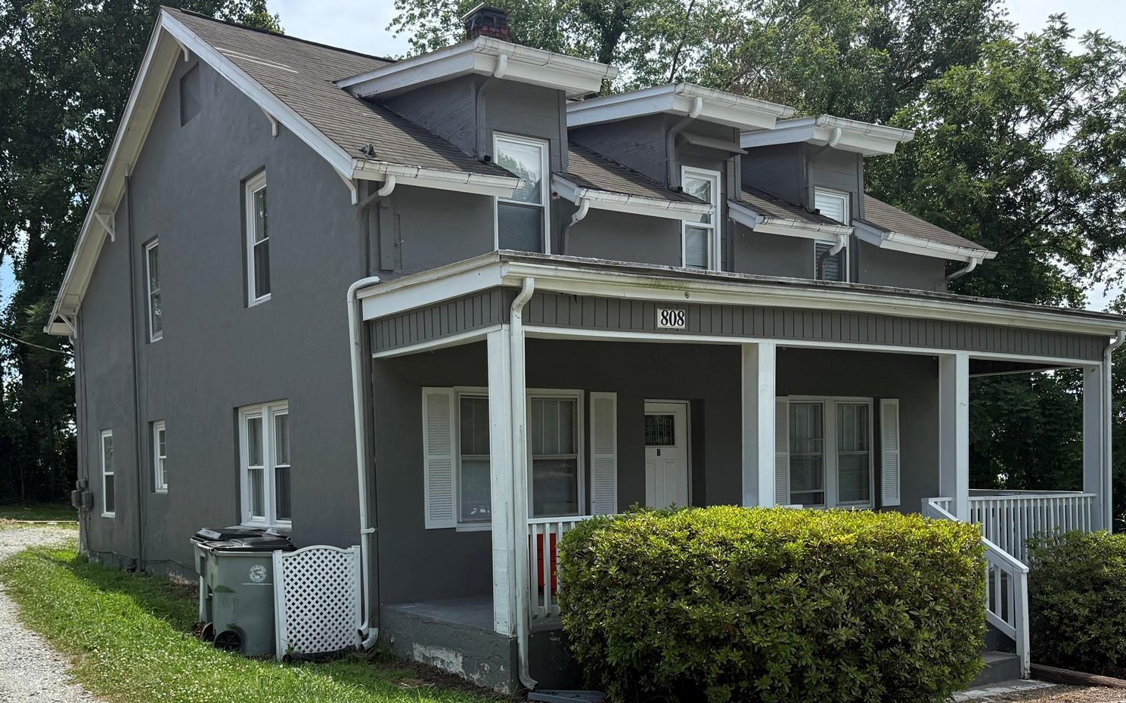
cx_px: 476
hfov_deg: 55.1
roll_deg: +1.1
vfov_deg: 35.6
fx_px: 1074
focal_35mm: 35
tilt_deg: -0.8
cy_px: 510
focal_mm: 6.76
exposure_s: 1/3425
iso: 100
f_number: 1.78
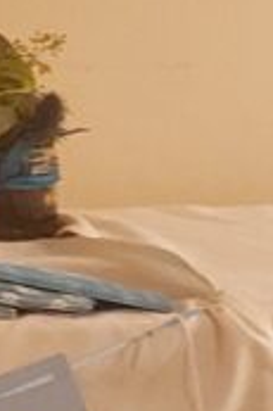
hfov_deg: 6.7
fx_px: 1687
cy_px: 24
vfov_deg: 13.7
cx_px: -902
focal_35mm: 148
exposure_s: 1/20
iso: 640
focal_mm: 5.23
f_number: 1.8
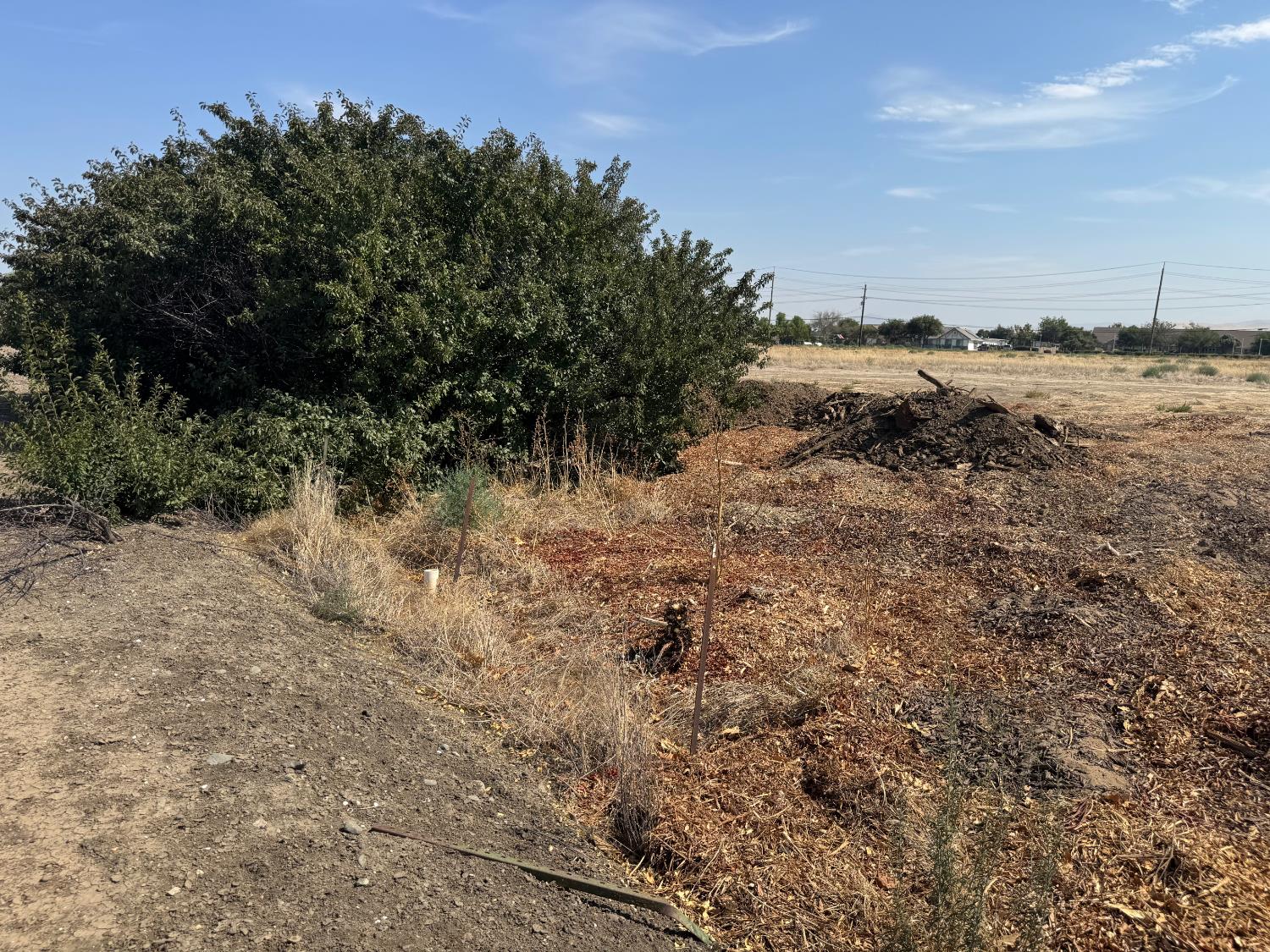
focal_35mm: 24
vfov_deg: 56.8
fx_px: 881
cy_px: 476
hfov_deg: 71.6
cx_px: 635
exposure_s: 1/4310
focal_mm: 6.76
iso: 80
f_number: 1.78
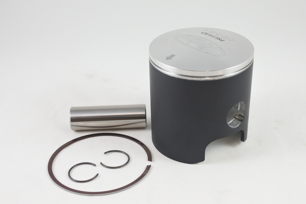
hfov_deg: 45.4
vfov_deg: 31.2
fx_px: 365
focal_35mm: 43
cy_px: 107
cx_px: 158
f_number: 4.2
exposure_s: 1/125
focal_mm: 15.3
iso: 500
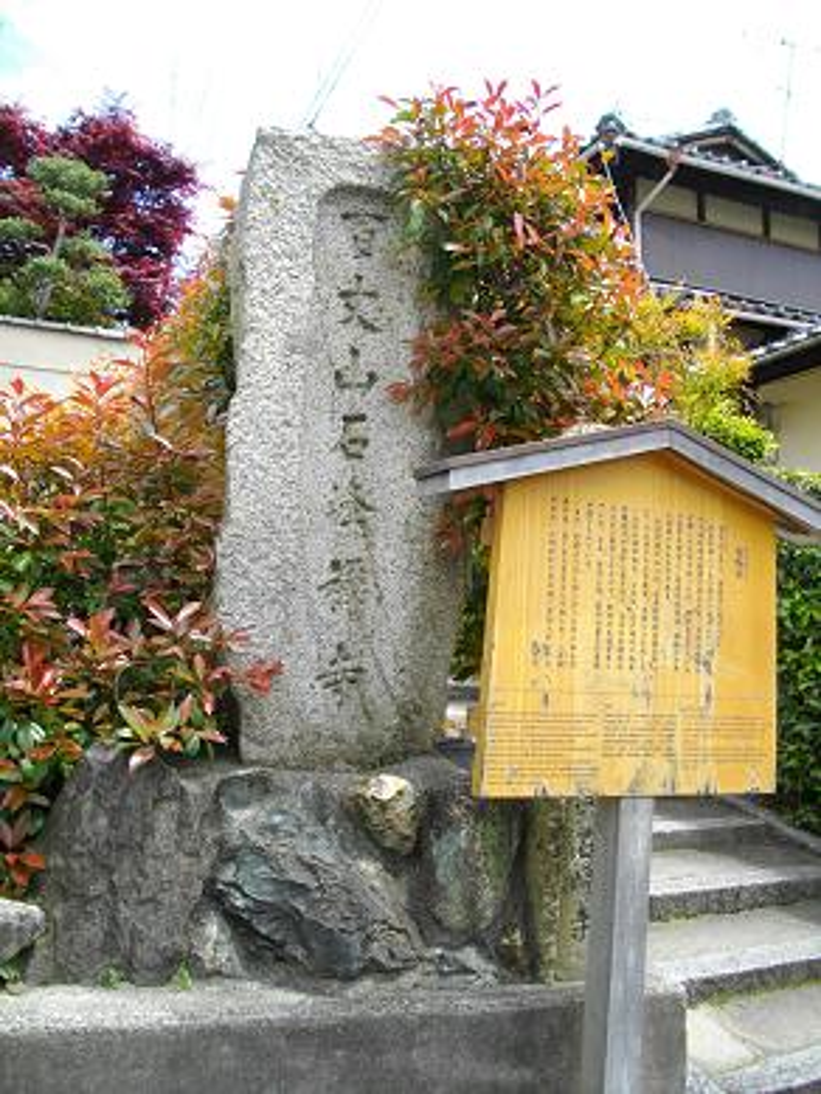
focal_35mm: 32
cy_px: 547
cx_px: 410
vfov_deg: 56.8
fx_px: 1011
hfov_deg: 44.2
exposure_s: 1/500
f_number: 2.9
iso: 100
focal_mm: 5.7
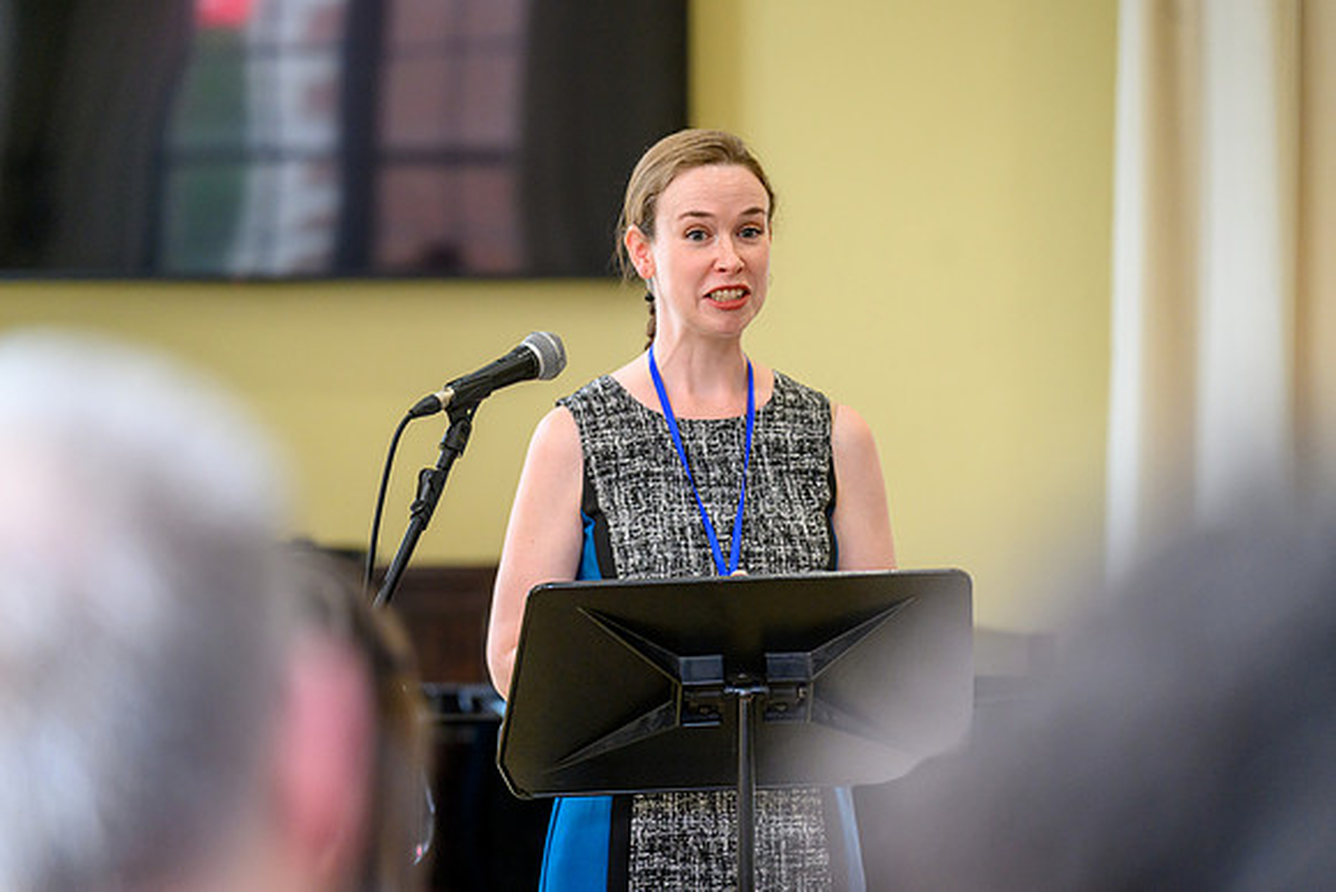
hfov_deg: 13.4
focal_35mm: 153
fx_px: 5672
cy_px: 446
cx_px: 668
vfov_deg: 9.0
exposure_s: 1/400
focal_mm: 150
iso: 2800
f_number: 2.8
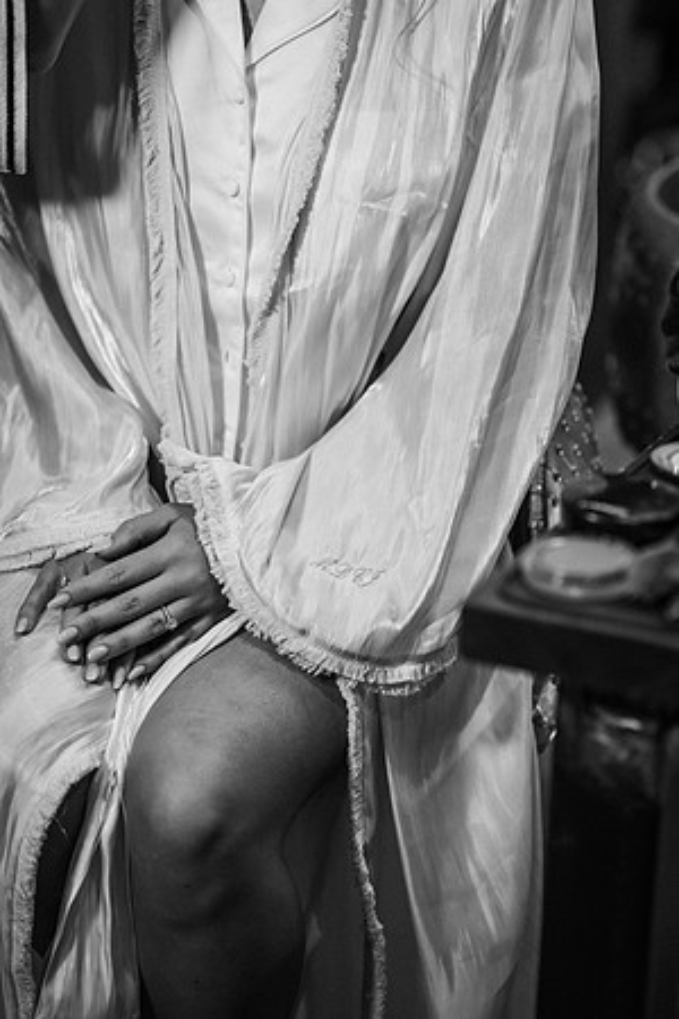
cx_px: 340
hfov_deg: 16.1
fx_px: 2405
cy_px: 510
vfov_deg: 23.9
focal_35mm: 85
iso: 160
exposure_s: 1/200
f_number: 2.5
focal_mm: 85
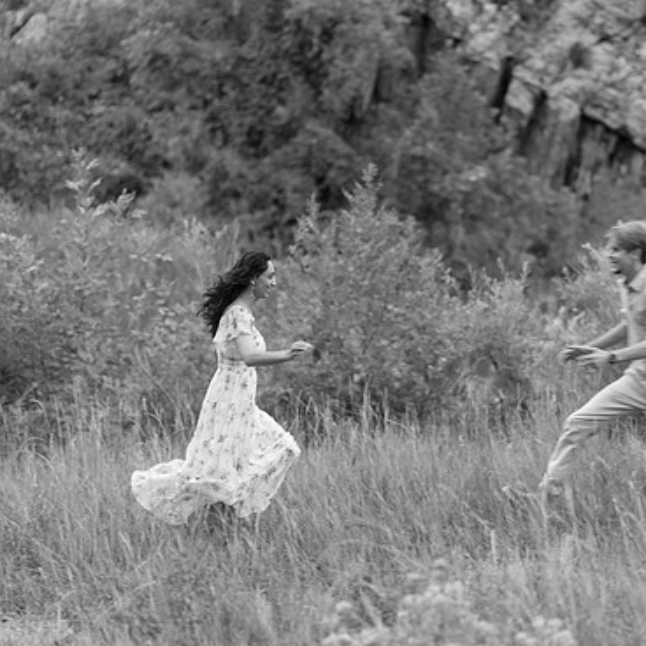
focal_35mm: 114
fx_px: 2407
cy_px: 320
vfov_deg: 15.3
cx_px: 444
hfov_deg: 15.2
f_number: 1.8
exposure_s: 1/160
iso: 250
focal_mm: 85
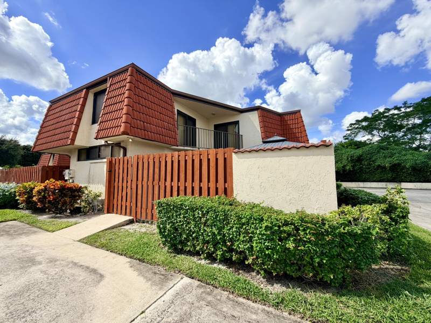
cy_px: 162
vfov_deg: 85.7
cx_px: 216
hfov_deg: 102.1
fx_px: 174
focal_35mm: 14
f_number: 2.2
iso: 20
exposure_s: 1/888
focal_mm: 2.22
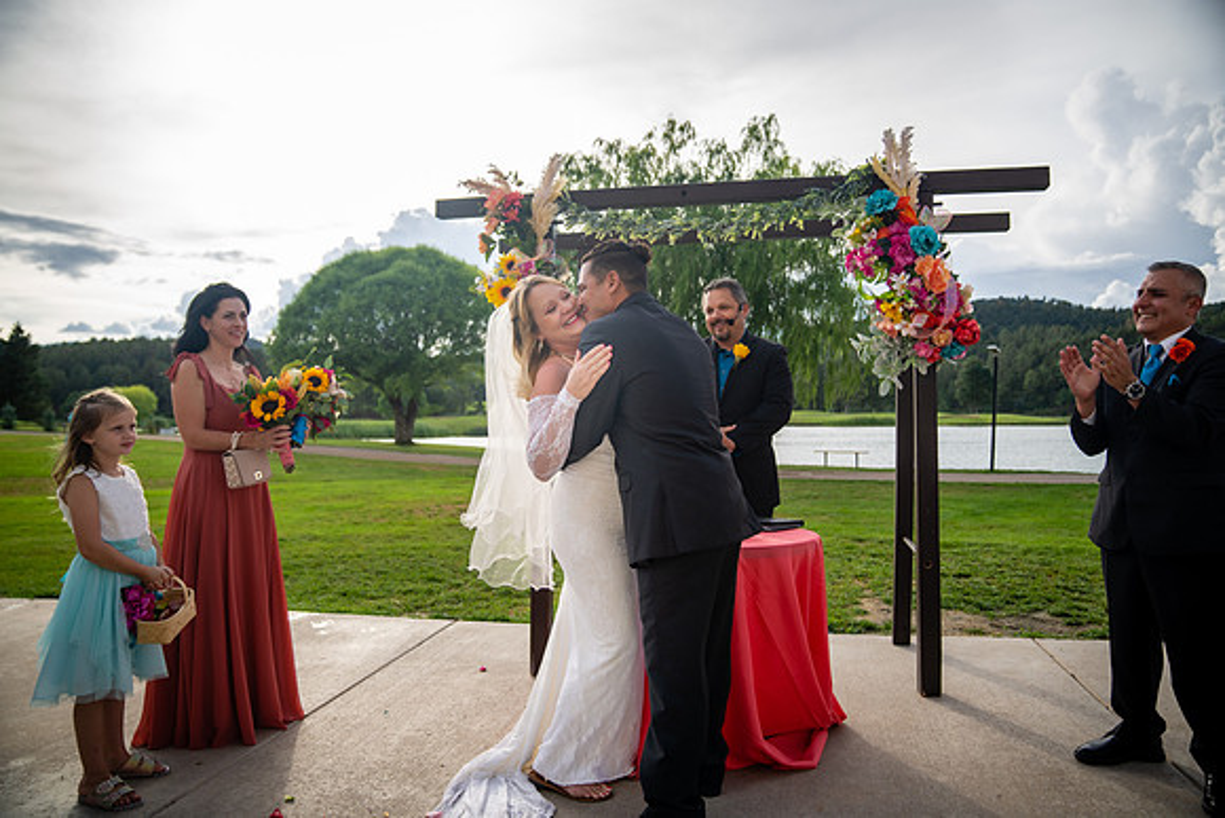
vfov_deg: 53.2
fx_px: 817
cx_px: 612
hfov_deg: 73.7
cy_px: 409
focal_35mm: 24
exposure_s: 1/800
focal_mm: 24
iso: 100
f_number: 2.8
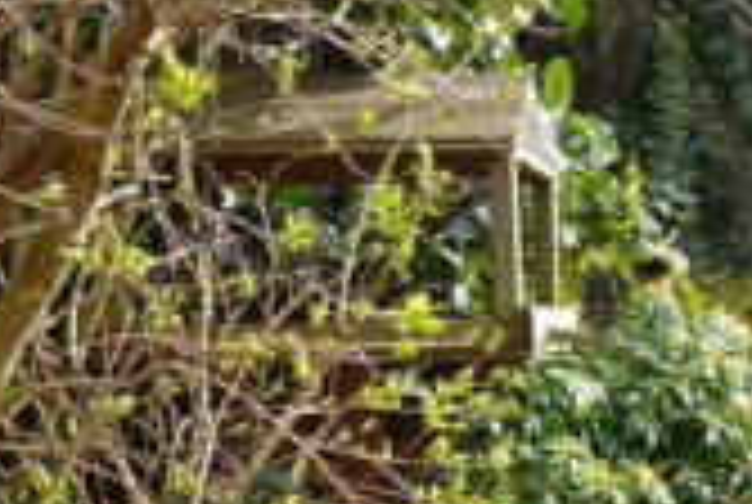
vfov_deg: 13.8
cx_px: 1155
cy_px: 722
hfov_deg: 18.8
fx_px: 1967
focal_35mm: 94
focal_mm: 16
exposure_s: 1/60
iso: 100
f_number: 8
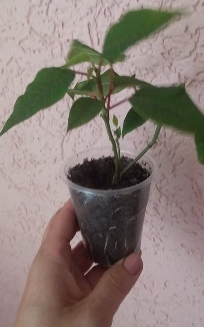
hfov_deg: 38.3
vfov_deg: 58.1
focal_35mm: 33
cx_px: 92
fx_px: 294
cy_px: 163
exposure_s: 1/25
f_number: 2.2
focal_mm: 3.3
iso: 250
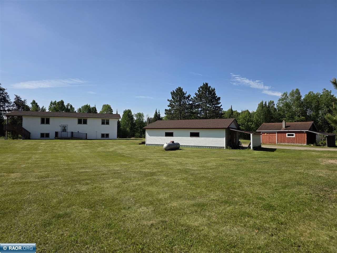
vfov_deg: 58.9
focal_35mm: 23
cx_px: 168
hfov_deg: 73.9
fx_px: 224
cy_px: 126
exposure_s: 1/7944
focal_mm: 6.3
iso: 80
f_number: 1.7
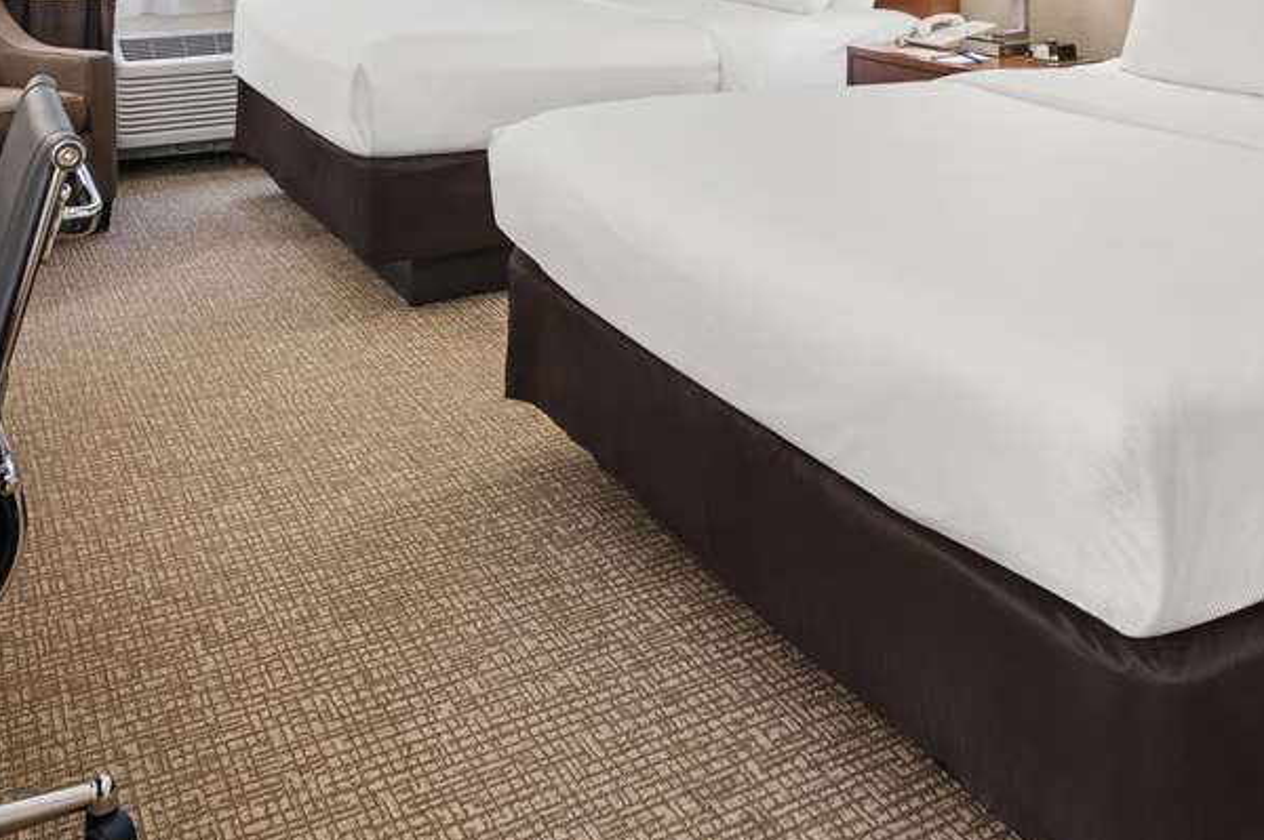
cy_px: -134
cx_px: 561
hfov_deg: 54.4
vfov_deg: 32.2
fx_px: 1228
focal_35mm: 35
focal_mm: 14
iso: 320
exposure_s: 2
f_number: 8
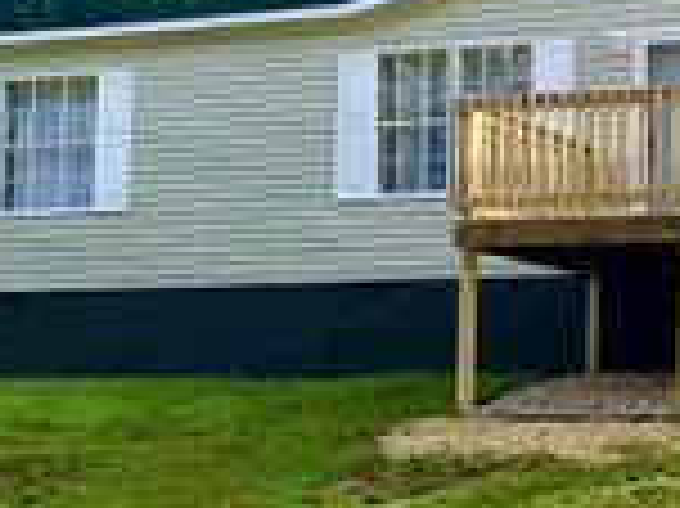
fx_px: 1688
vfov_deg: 17.1
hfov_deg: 21.4
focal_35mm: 86
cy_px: 236
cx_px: 779
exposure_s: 1/516
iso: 50
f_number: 1.5
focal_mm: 5.7
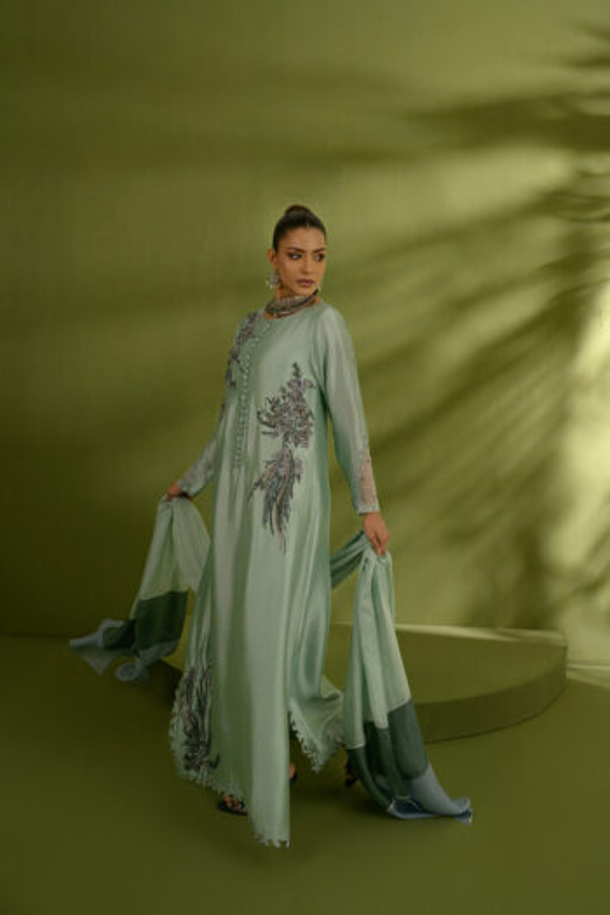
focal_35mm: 34
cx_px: 305
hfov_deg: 39.4
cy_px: 458
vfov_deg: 56.5
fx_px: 851
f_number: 3.5
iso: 400
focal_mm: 33.5
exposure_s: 1/320
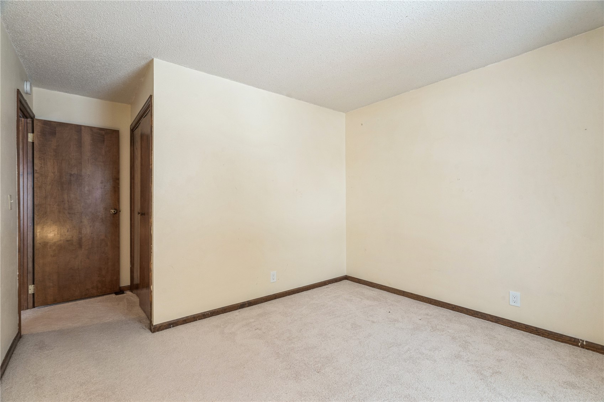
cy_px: 201
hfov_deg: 96.7
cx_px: 302
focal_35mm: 16
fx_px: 268
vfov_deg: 73.7
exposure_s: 1/2.5
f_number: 10
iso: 400
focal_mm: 16
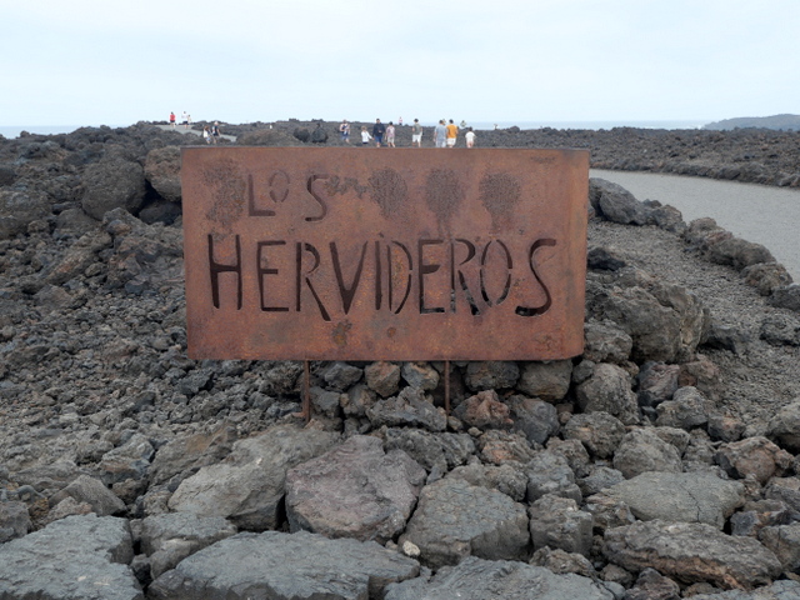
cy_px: 300
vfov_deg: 41.8
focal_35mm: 34
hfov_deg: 54.0
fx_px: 786
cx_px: 400
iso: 200
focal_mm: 17
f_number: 6.3
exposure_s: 1/250
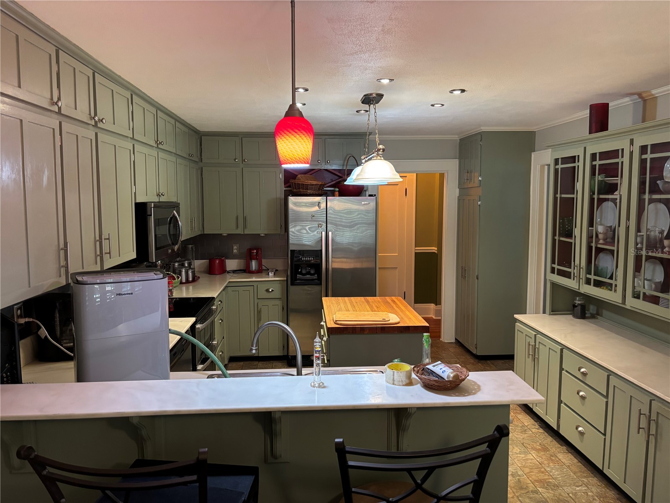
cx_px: 335
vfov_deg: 53.1
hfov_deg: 67.3
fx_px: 503
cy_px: 252
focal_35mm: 26
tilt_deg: -4.9
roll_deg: +0.3
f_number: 1.6
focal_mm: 5.96
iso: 250
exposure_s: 1/60
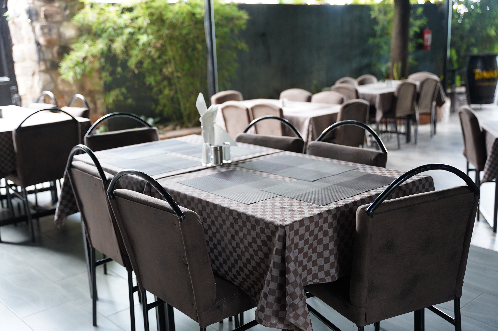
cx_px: 249
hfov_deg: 49.1
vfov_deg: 33.8
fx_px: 545
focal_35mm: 39
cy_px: 166
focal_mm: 39.4
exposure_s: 1/160
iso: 3200
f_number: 2.8
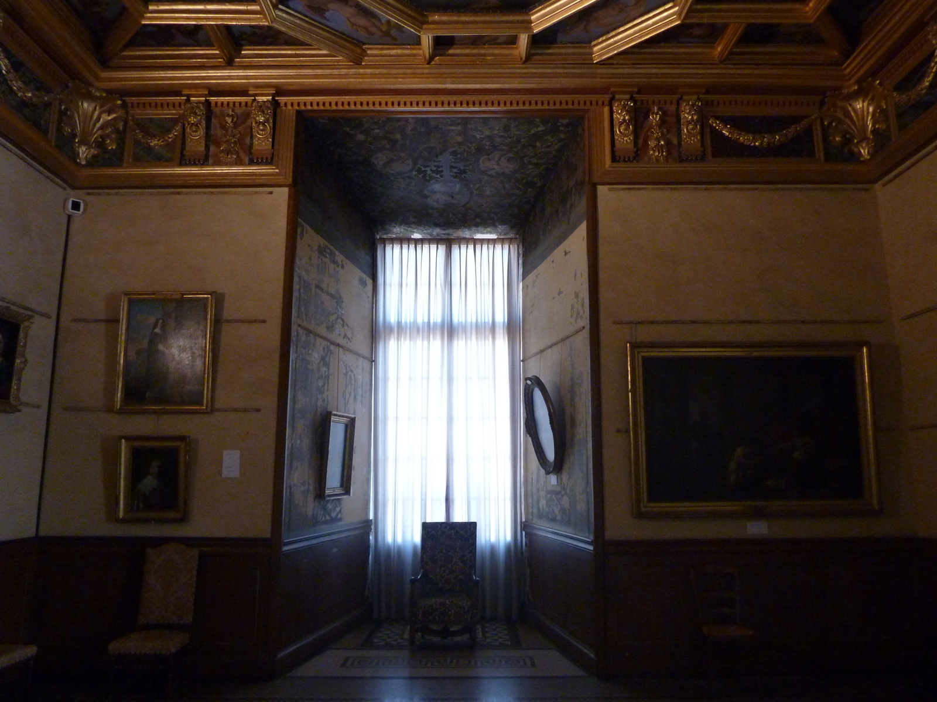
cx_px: 468
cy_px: 351
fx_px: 677
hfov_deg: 69.4
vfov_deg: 54.9
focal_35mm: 25
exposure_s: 1/25
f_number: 3.3
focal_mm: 4.1
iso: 400
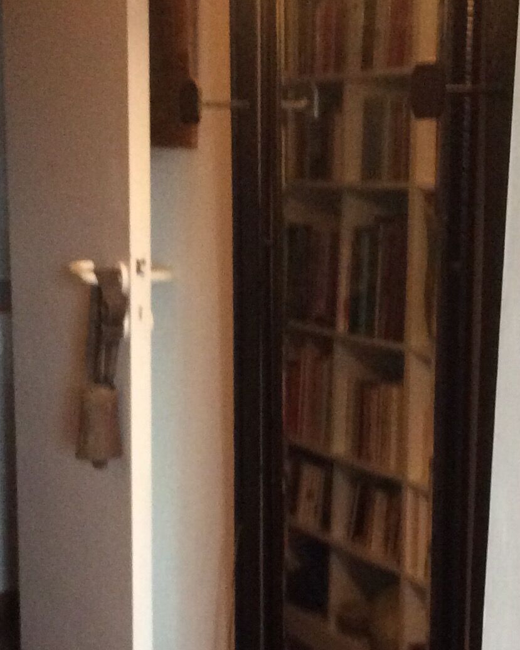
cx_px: 306
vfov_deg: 24.3
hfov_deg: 19.6
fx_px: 1500
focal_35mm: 78
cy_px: 449
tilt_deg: -14.4
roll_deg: +1.8
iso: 320
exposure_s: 1/17
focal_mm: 3.3
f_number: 2.4
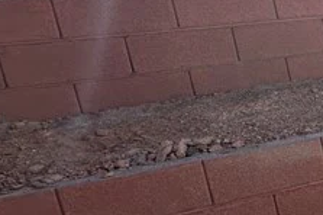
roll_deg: +4.5
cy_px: 89
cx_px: 724
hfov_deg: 16.6
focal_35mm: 67
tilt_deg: -10.4
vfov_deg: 20.2
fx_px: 600
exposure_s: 1/940
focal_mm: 2.22
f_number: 2.2
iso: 40
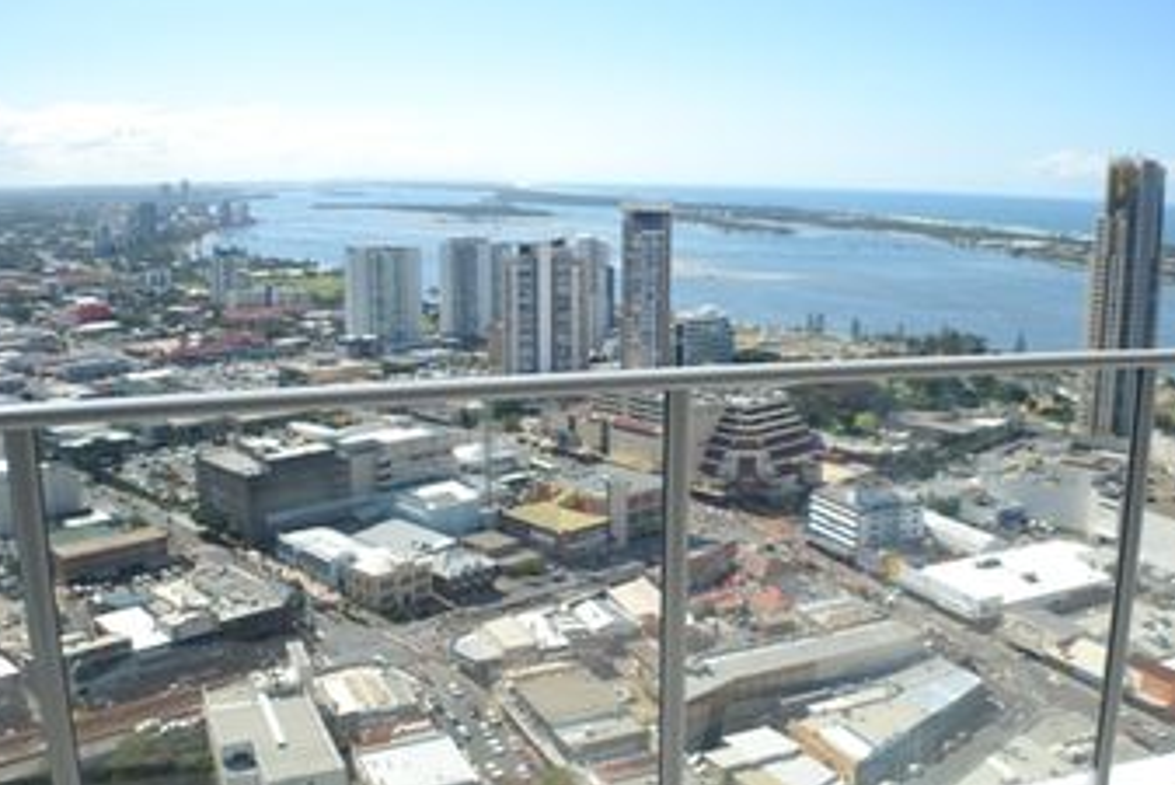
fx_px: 1502
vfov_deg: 29.3
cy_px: 413
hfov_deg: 42.5
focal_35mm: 46
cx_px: 708
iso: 100
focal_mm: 22
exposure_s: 1/640
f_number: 3.8
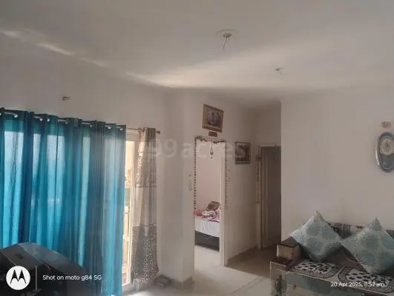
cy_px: 148
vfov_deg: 57.0
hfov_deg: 71.5
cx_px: 197
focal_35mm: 24
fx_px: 274
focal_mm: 5.56
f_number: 1.8
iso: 656
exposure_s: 1/50
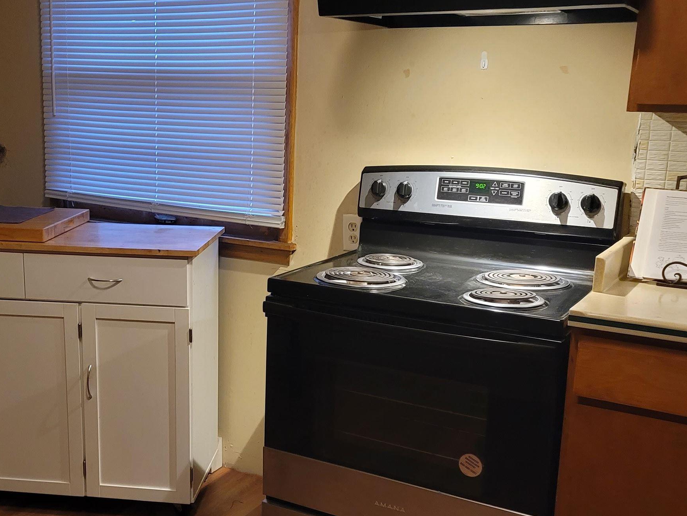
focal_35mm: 44
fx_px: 873
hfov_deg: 42.7
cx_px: 262
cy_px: 283
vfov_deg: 32.9
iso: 500
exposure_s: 1/40
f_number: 1.8
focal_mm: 7
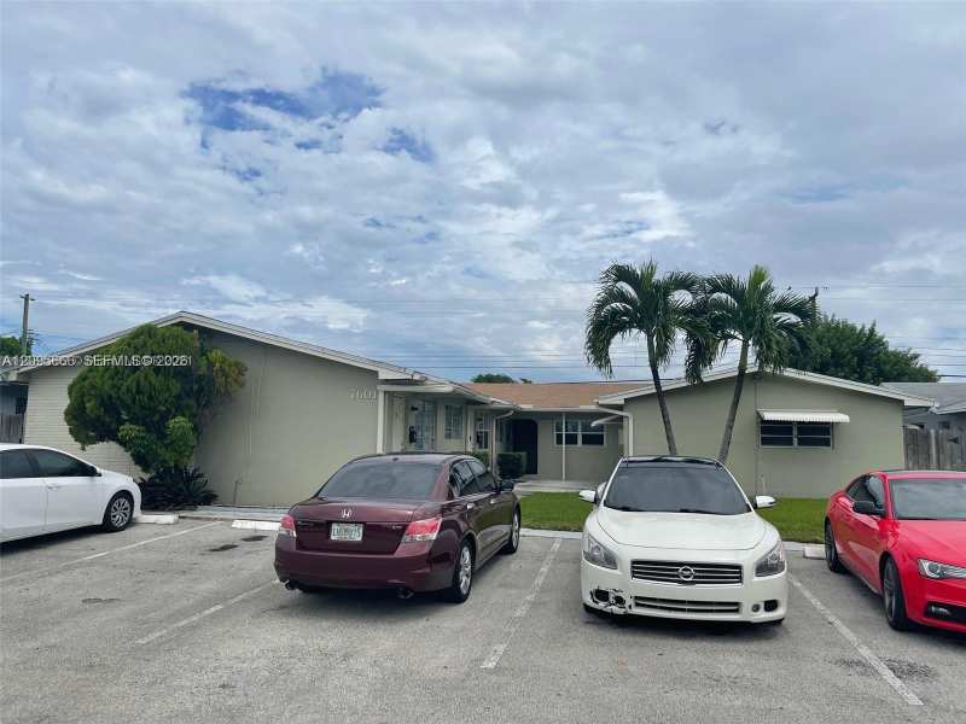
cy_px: 362
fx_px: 726
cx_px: 483
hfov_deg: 67.3
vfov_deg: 53.1
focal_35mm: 26
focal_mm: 5.1
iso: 32
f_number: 1.6
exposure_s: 1/6993
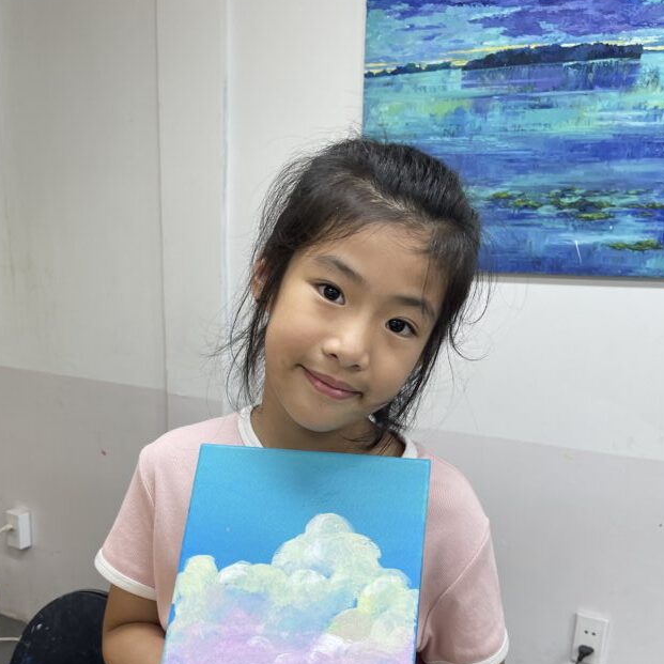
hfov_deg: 44.9
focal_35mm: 37
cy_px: 485
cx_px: 309
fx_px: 803
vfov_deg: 43.7
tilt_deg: -17.7
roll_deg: -1.7
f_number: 1.6
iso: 64
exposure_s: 1/121
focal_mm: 5.1
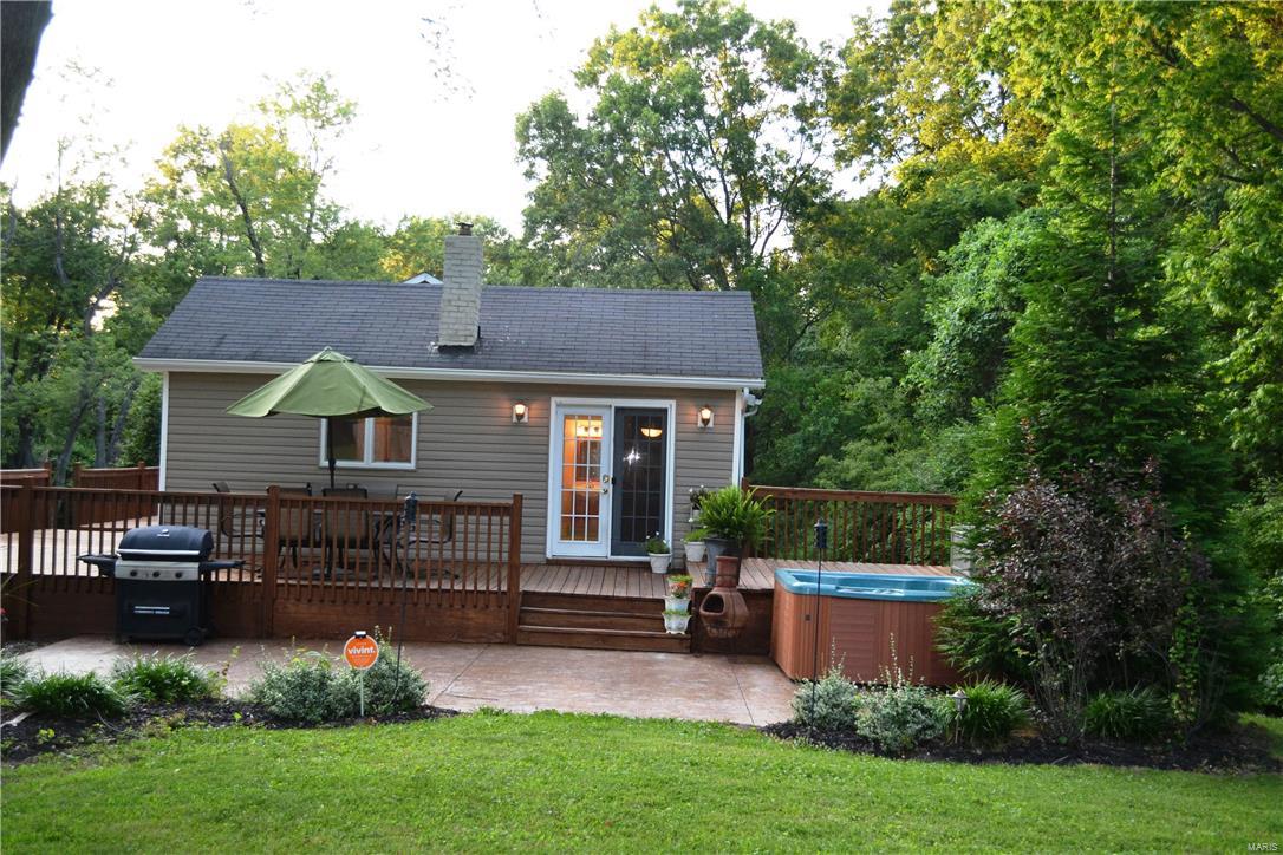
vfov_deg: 36.9
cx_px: 642
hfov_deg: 53.1
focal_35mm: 36
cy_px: 428
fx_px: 1283
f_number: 4
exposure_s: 1/125
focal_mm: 24
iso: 400
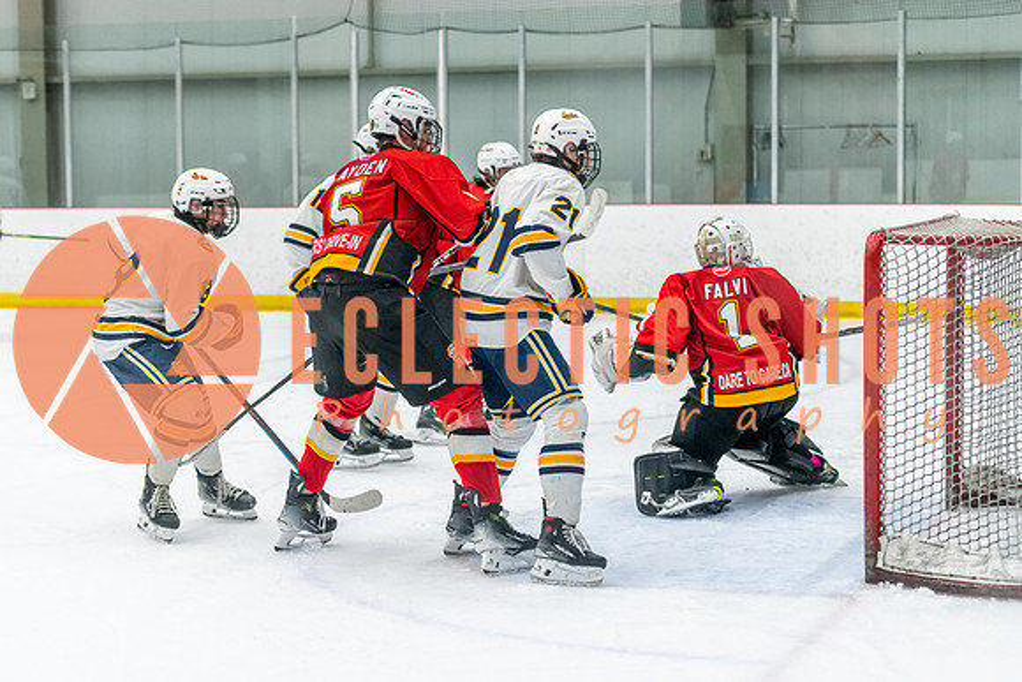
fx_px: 2496
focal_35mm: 88
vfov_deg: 15.6
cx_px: 424
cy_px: 353
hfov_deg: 23.1
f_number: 2.8
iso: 3200
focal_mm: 70
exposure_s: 1/800
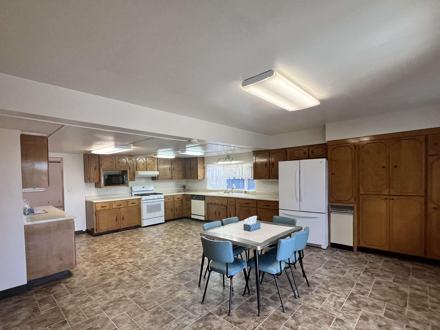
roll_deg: +1.1
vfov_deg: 77.8
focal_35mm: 16
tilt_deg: -3.0
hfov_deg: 94.1
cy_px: 184
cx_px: 195
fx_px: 203
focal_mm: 1.57
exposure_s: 1/120
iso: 250
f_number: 1.8
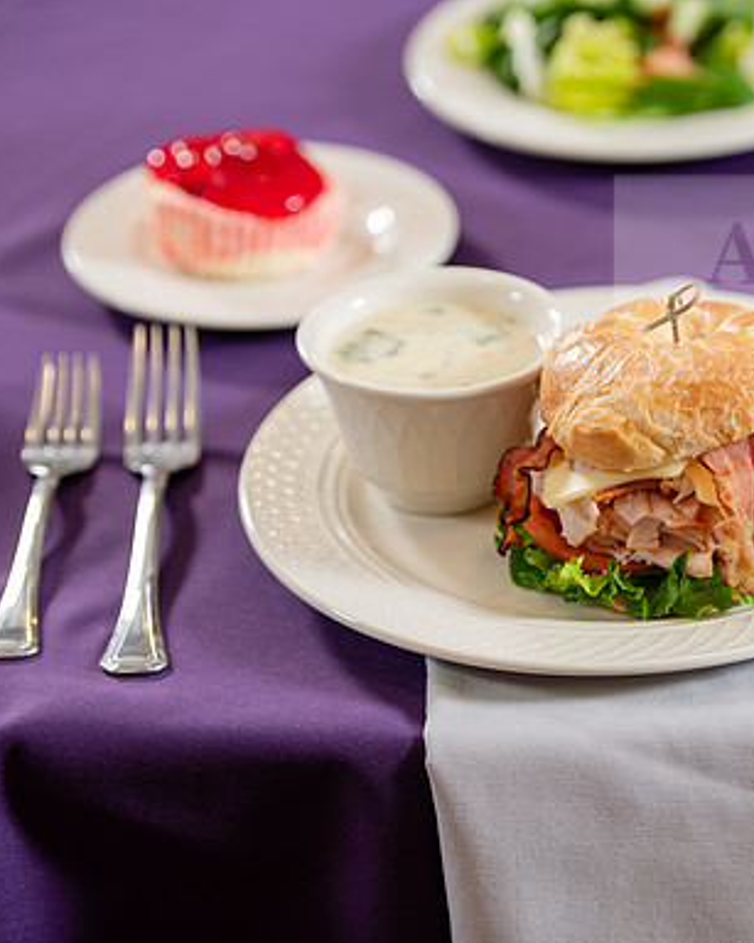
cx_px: 540
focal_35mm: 159
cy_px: 473
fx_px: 4437
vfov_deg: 12.1
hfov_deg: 9.7
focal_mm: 112
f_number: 3.2
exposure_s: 1/160
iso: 250
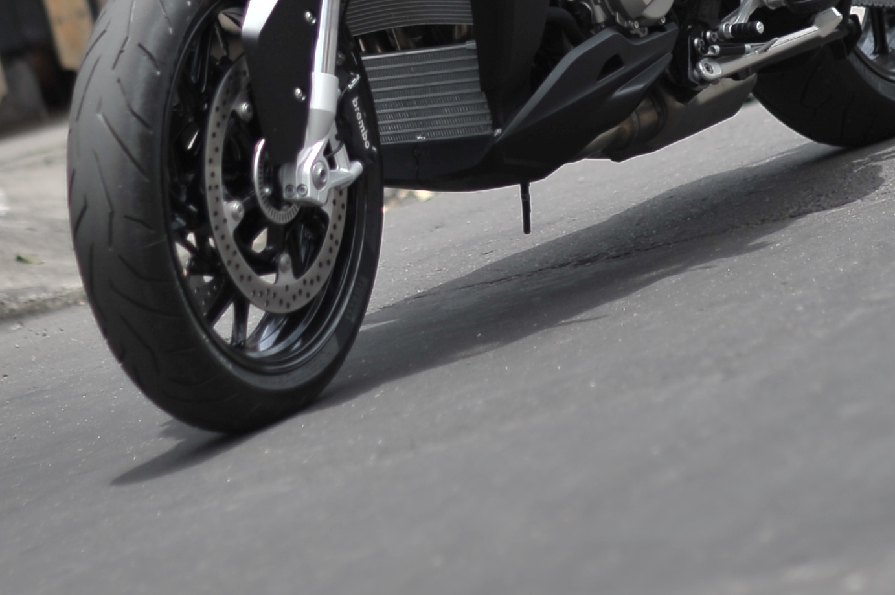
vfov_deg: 8.8
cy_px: -183
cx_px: 486
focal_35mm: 154
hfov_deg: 13.3
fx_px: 3825
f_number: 1.8
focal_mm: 50
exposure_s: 1/6400
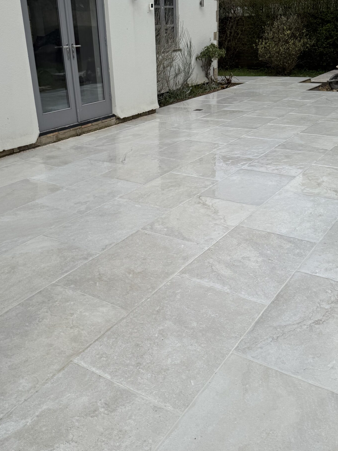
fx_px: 443
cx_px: 151
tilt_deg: -21.4
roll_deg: +2.0
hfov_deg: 41.7
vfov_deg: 54.0
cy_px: 218
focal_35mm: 34
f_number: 1.78
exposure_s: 1/3413
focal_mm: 6.76
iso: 80
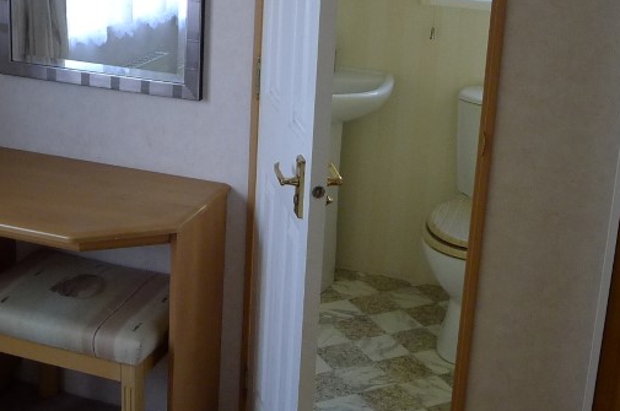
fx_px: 946
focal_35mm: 55
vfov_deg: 24.2
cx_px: 295
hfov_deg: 36.3
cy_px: 94
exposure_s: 1/60
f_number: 2
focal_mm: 5.1
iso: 200
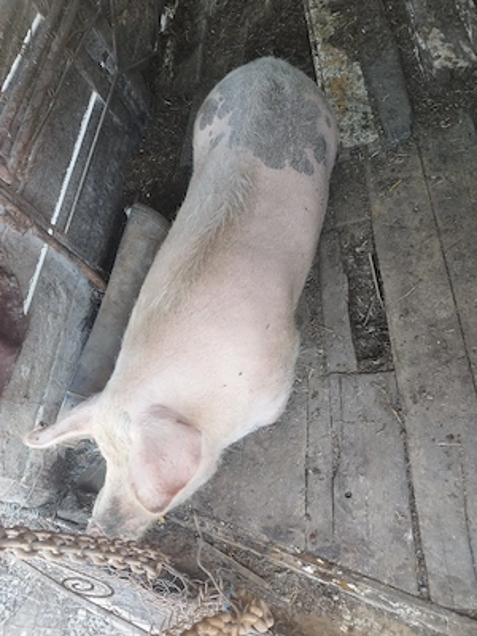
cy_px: 318
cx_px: 238
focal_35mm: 25
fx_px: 459
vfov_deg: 69.4
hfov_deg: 54.9
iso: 130
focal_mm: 5.95
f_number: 1.89
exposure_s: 1/50
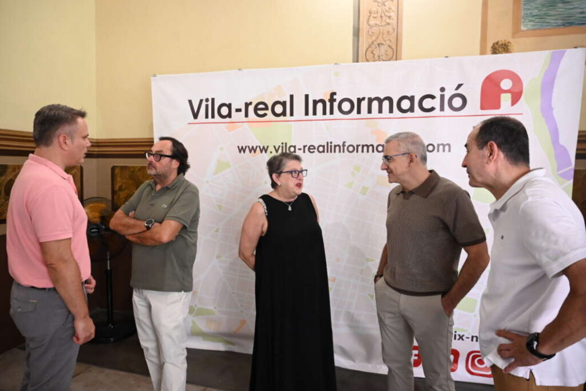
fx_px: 391
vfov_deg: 53.1
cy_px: 196
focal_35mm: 24
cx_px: 293
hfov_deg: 73.7
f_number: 4
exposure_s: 1/250
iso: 6400
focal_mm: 24
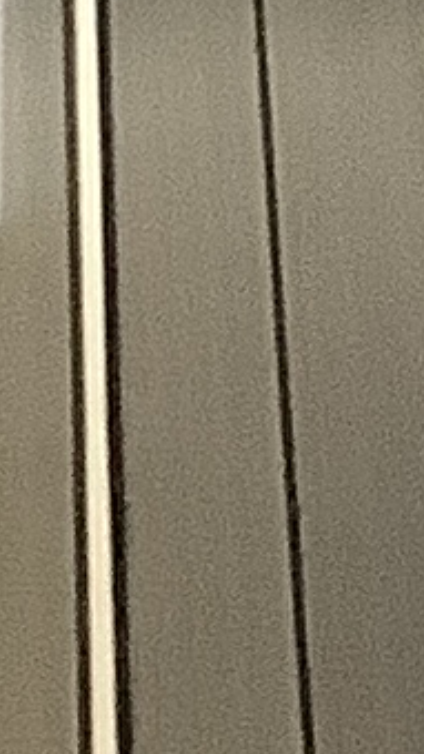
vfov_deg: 6.3
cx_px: 313
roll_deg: -0.3
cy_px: -1200
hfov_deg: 3.7
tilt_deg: -27.0
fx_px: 6482
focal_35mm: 324
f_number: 2.4
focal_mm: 3.3
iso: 250
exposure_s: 1/60
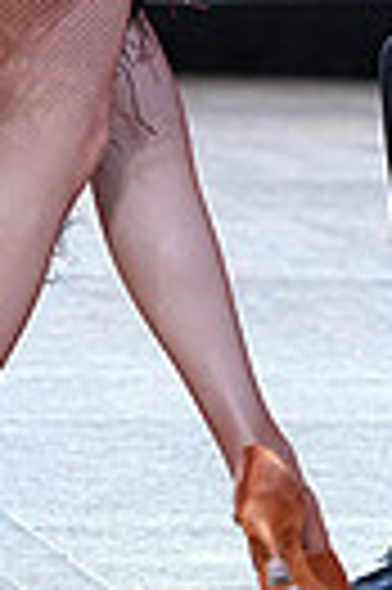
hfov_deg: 2.9
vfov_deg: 4.4
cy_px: -383
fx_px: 7631
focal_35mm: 466
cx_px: 511
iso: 1600
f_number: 4
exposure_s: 1/500
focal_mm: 105
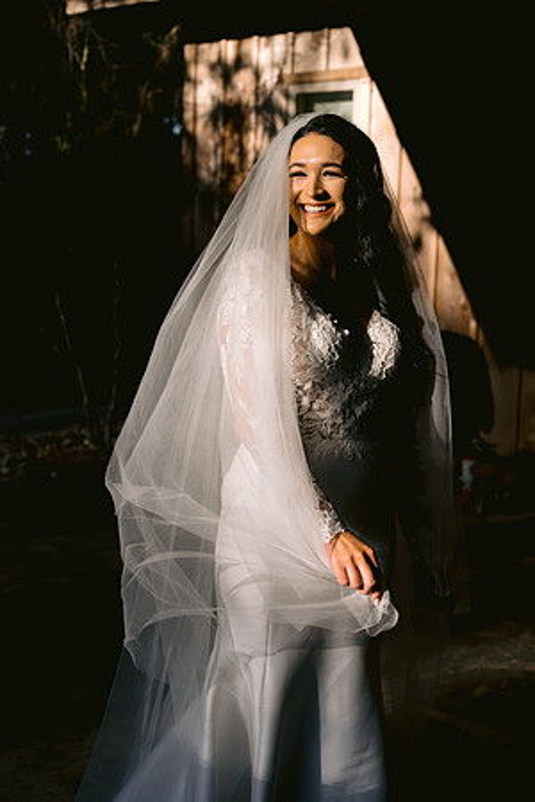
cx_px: 268
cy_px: 401
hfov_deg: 27.0
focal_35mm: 50
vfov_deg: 39.6
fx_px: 1114
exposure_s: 1/640
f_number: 4
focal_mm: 50
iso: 125
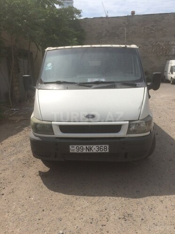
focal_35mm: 29
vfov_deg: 61.7
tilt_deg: -14.6
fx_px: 195
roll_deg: +2.0
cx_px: 88
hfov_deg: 48.2
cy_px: 117
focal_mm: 4.15
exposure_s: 1/3425
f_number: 2.2
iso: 32
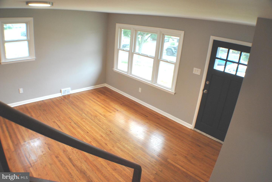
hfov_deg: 61.9
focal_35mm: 30
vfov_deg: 43.7
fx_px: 227
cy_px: 91
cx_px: 136
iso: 360
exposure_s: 1/30
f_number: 3.8
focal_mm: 20
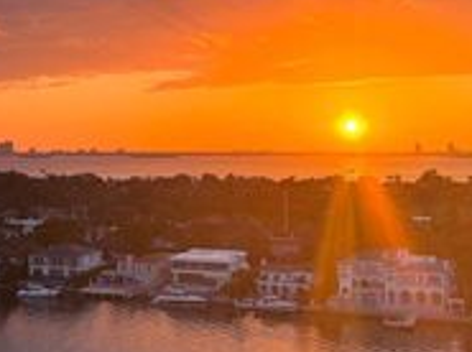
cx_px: 54
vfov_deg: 22.3
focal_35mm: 65
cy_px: 83
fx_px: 885
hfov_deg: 28.8
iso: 80
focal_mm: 6.86
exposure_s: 1/1456
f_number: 1.78
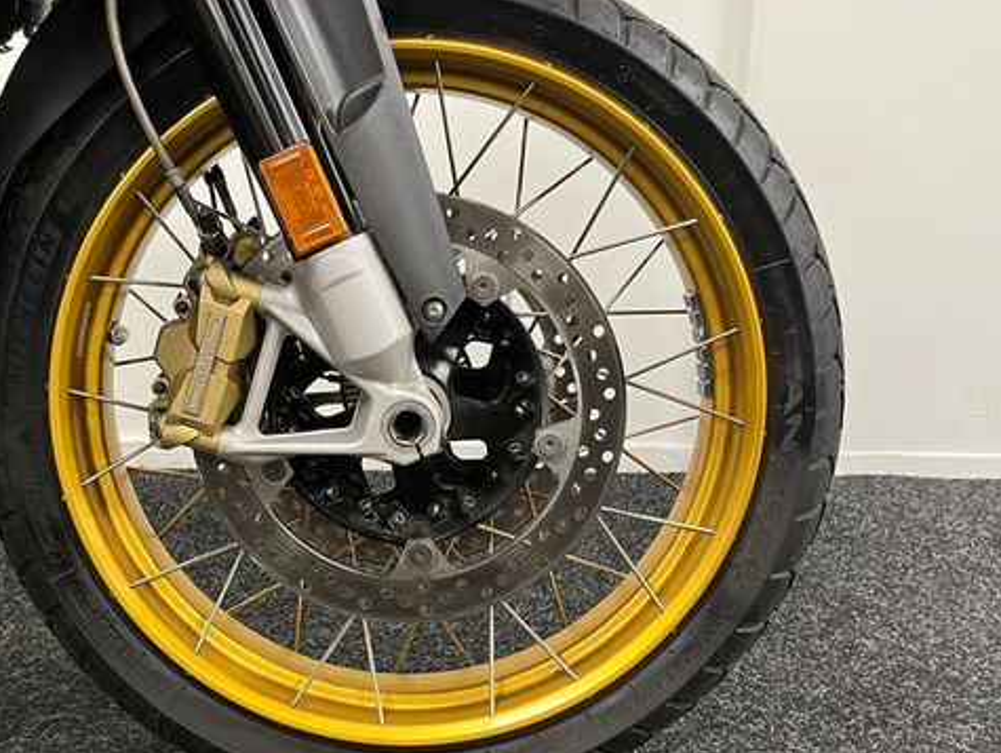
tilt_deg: -13.6
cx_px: 396
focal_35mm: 35
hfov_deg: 52.2
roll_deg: -0.8
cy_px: 386
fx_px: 1013
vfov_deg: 40.7
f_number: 1.6
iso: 320
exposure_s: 1/50
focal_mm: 5.1
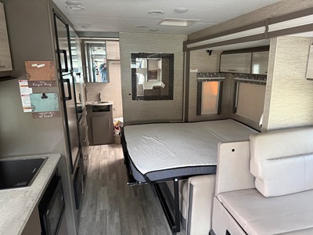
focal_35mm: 24
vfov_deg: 56.8
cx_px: 156
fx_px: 217
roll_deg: -0.3
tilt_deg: -13.6
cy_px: 118
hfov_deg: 71.6
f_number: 1.78
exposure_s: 1/60
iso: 320
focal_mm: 6.76
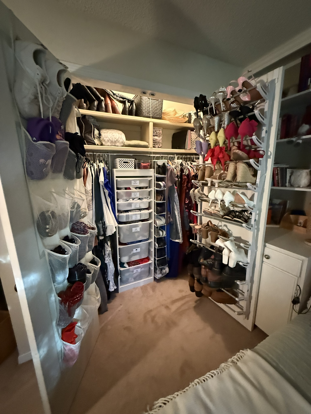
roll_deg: +1.5
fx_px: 168
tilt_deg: -11.1
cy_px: 207
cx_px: 156
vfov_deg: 102.1
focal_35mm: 14
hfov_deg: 85.7
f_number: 2.2
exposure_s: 1/40
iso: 1250
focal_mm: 2.22
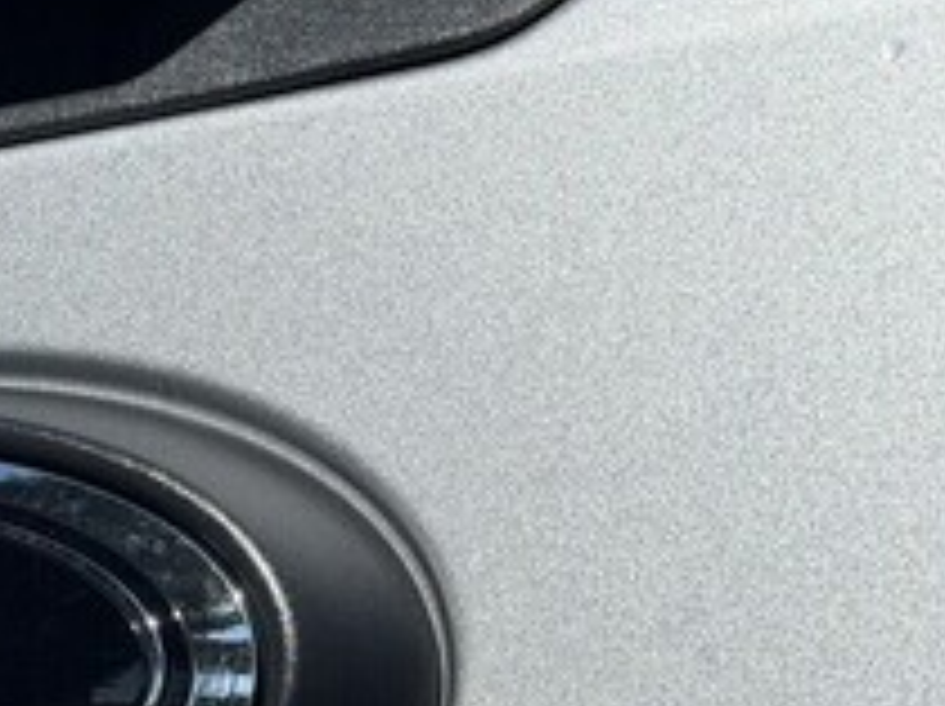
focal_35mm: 126
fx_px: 3436
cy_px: 794
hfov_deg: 15.0
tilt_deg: +2.0
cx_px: -261
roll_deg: -1.2
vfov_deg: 11.6
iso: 64
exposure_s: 1/5208
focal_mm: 6.76
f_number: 1.78
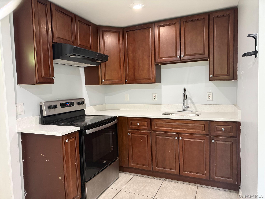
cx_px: 132
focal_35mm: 24
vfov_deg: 56.8
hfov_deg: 71.6
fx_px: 184
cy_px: 100
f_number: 1.78
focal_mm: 6.76
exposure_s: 1/60
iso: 500
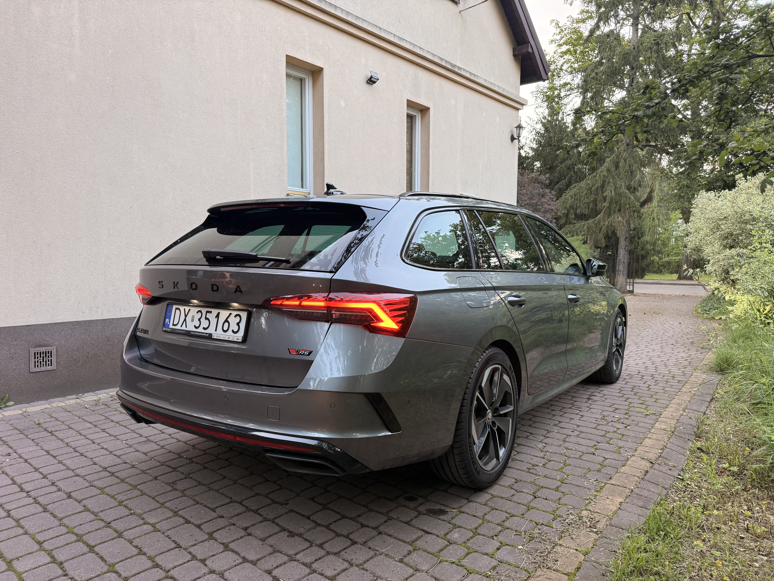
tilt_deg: -3.1
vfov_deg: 56.8
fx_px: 537
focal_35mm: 24
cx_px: 387
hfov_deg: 71.6
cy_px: 290
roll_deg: +0.2
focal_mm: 6.76
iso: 160
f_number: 1.78
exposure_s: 1/107
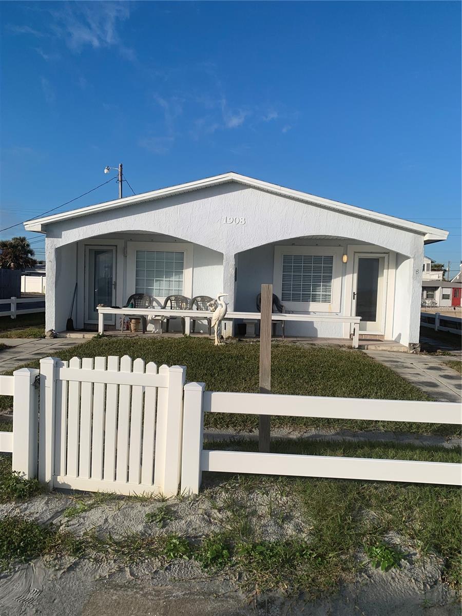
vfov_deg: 67.3
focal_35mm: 26
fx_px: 463
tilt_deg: -1.4
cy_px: 308
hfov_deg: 53.1
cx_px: 231
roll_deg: -2.3
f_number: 1.8
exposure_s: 1/3086
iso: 25
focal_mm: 4.25
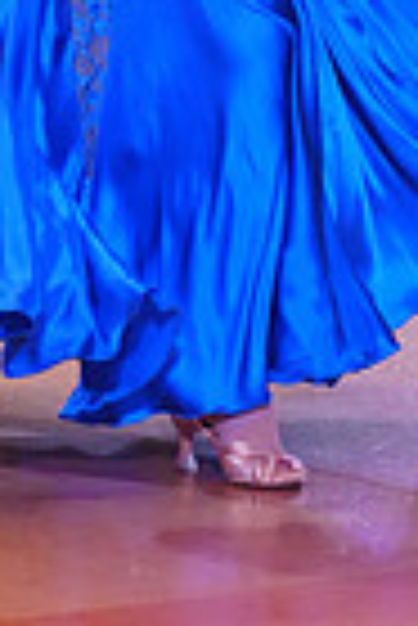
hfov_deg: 3.3
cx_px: 425
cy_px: -324
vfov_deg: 5.0
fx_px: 7157
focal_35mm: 412
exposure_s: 1/500
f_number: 2.8
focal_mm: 99
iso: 5000
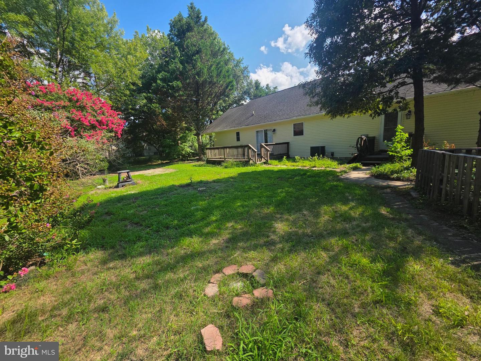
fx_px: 181
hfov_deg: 106.2
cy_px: 180
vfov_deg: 89.9
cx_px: 240
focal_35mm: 13
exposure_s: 1/1215
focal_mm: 2.2
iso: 40
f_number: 1.9
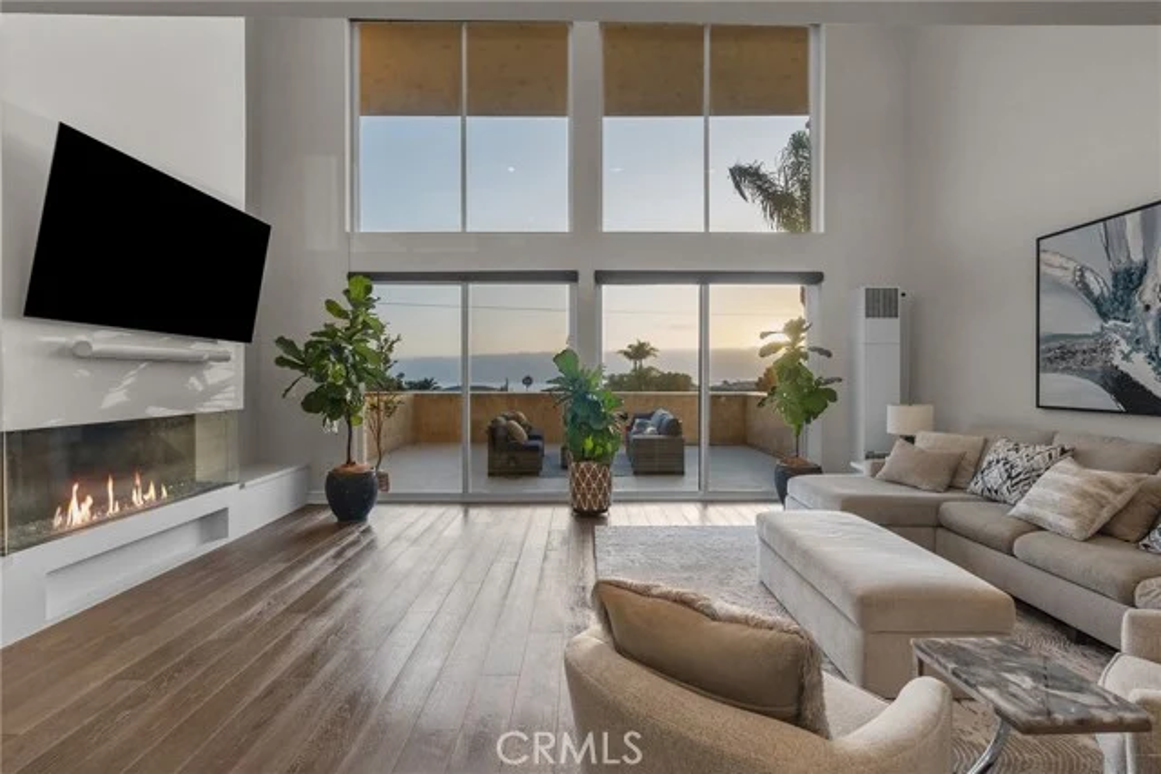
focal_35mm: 16
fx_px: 516
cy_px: 387
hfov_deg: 96.7
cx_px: 580
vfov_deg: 73.8
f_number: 8
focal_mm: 16
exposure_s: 1/10
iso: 2000
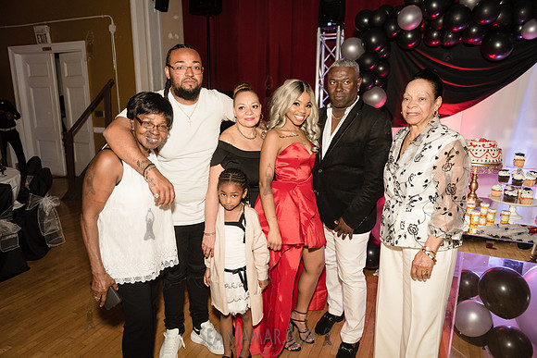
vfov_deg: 53.2
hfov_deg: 73.7
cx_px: 268
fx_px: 358
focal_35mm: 24
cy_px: 179
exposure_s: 1/250
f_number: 3.2
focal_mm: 24
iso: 2000
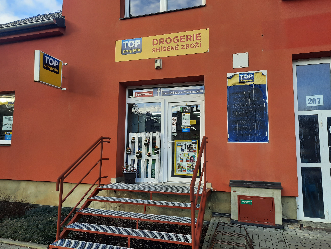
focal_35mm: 25
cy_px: 124
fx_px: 239
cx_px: 166
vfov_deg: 54.9
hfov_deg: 69.4
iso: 32
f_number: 2
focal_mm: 4.6
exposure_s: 1/109
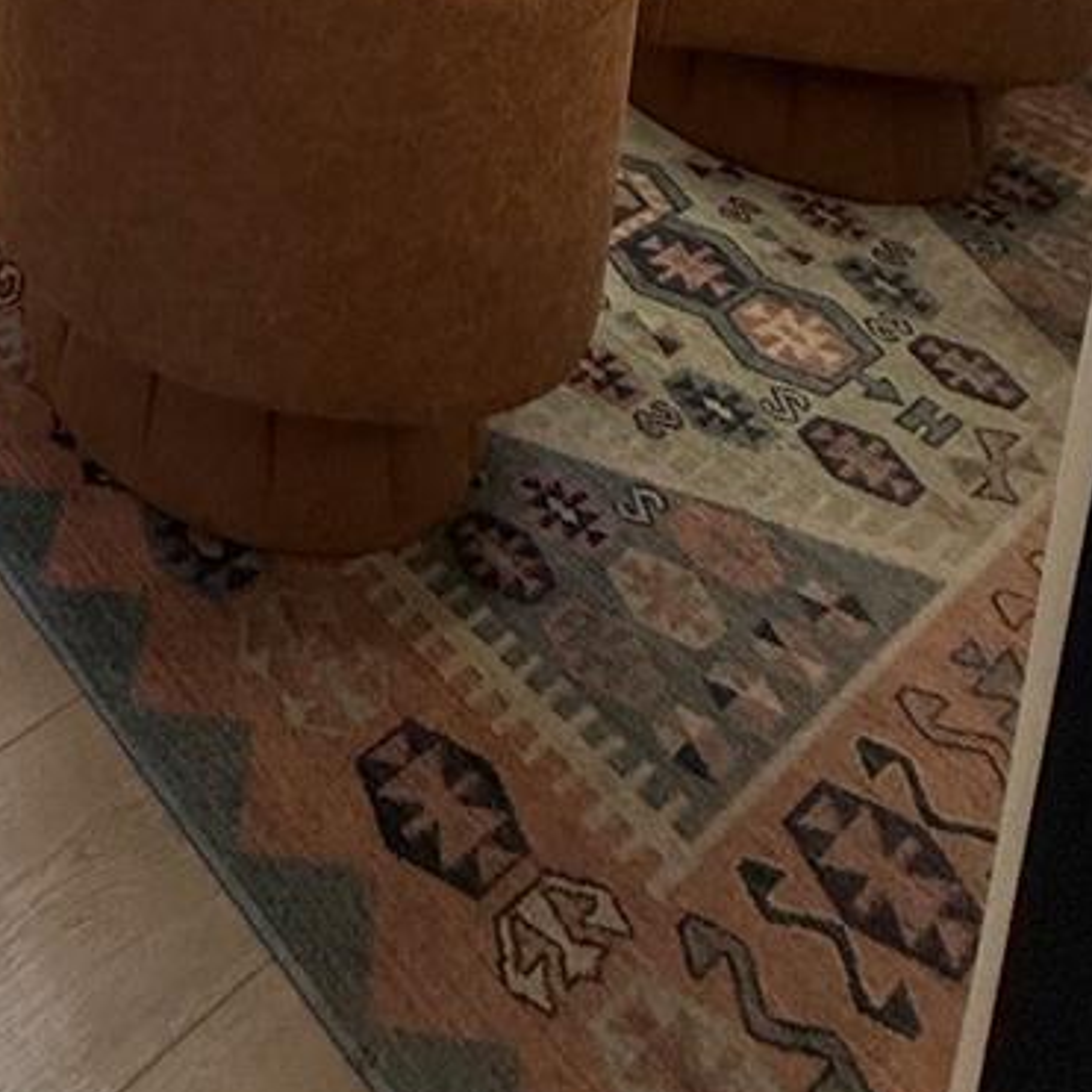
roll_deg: -1.8
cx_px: -209
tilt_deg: -8.3
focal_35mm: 40
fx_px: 1428
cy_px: -583
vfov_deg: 27.3
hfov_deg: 34.0
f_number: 2.2
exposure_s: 1/100
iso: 250
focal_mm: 2.22
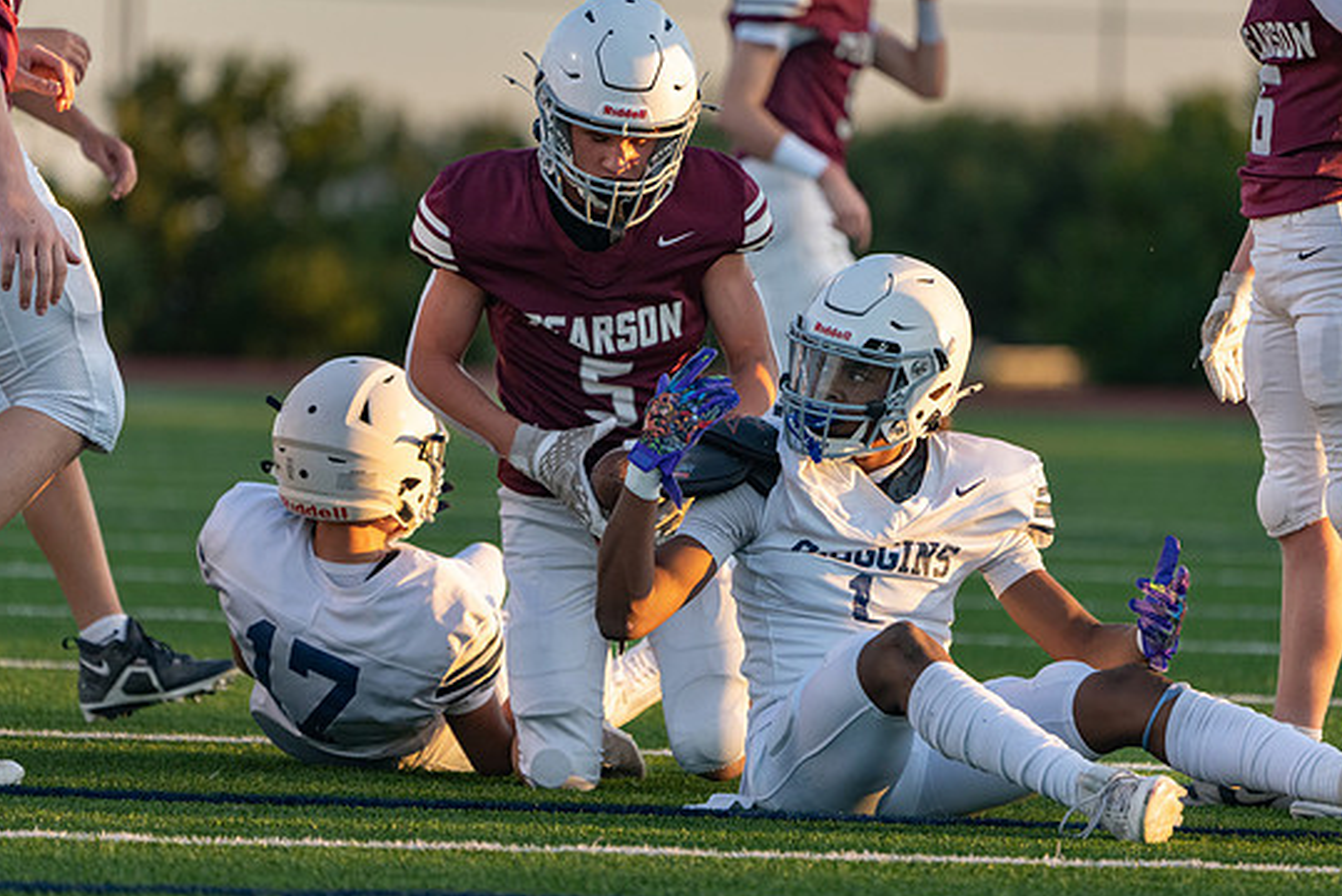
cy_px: 408
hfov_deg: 5.0
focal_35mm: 410
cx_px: 670
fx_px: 15291
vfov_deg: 3.4
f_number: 5.6
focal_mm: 355
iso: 1600
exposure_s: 1/1000
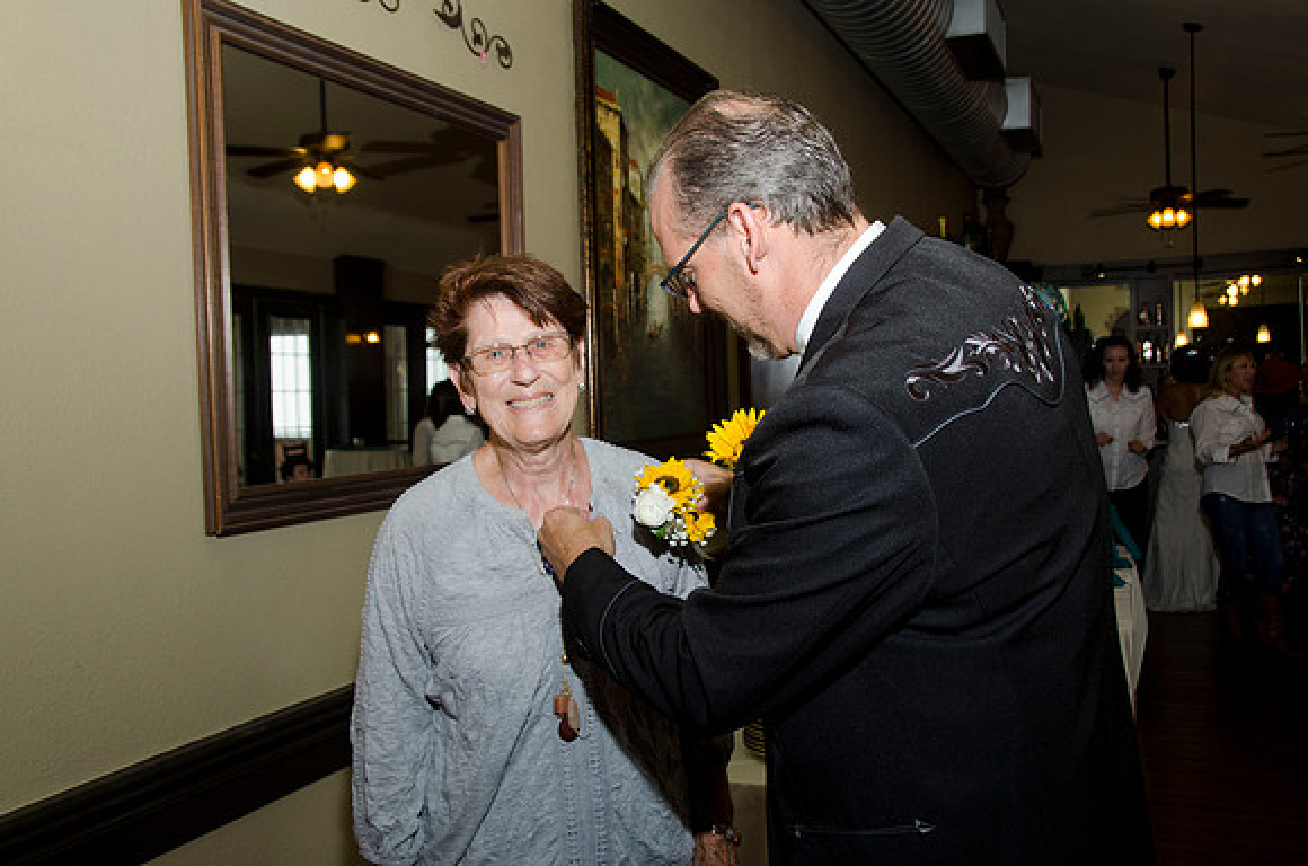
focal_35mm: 33
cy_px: 433
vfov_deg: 39.8
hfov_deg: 57.3
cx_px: 654
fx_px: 1196
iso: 400
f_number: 5.6
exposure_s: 1/60
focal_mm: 22
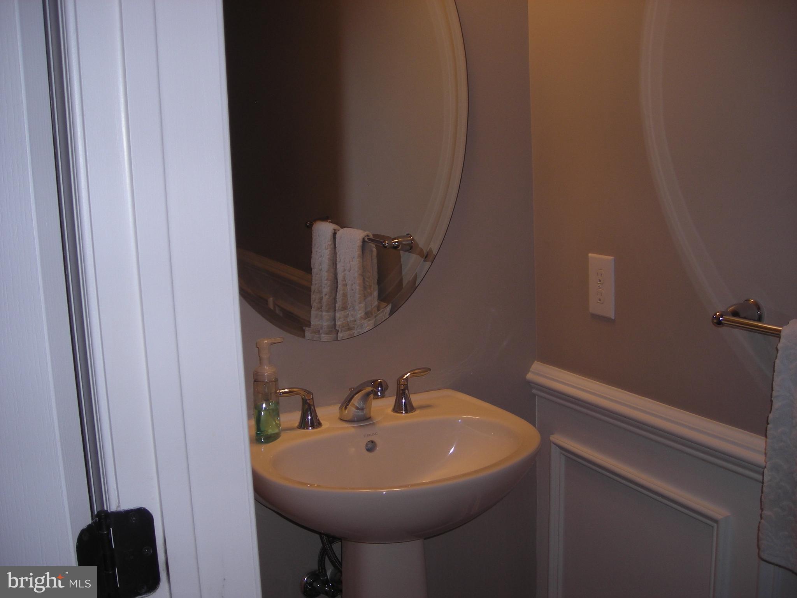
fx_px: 875
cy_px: 299
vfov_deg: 37.7
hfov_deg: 49.0
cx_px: 398
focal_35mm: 38
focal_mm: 6.3
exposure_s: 1/60
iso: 50
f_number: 3.2
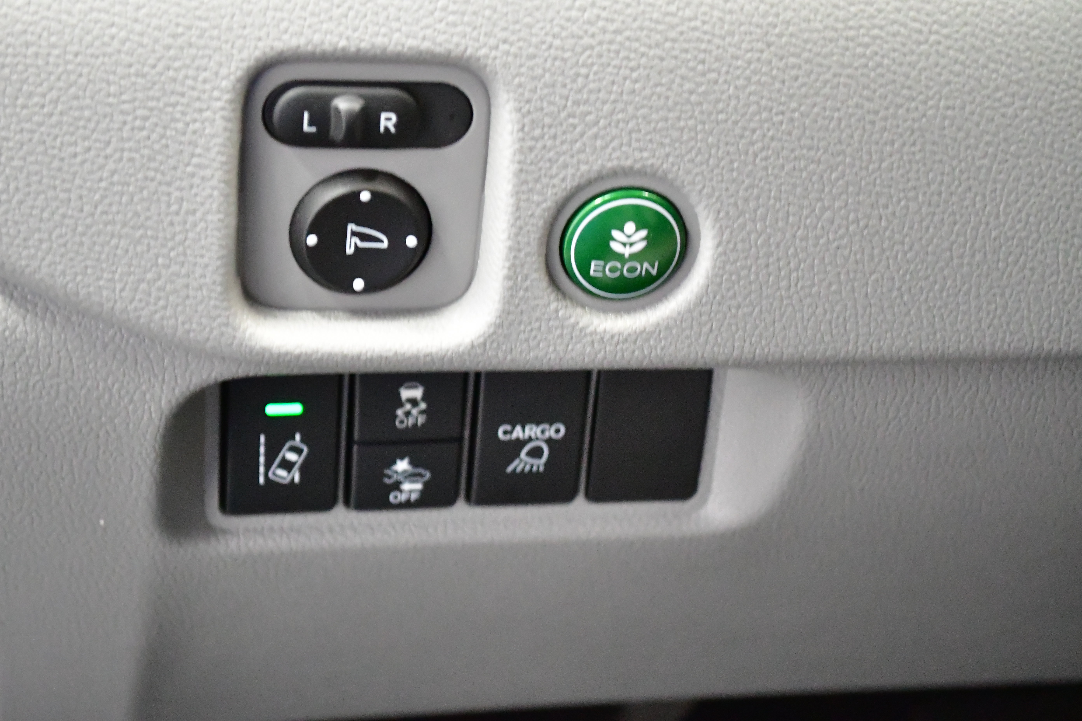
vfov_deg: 16.6
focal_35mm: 82
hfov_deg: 24.6
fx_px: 2479
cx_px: 541
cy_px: 360
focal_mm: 55
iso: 11400
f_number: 5.6
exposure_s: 1/40
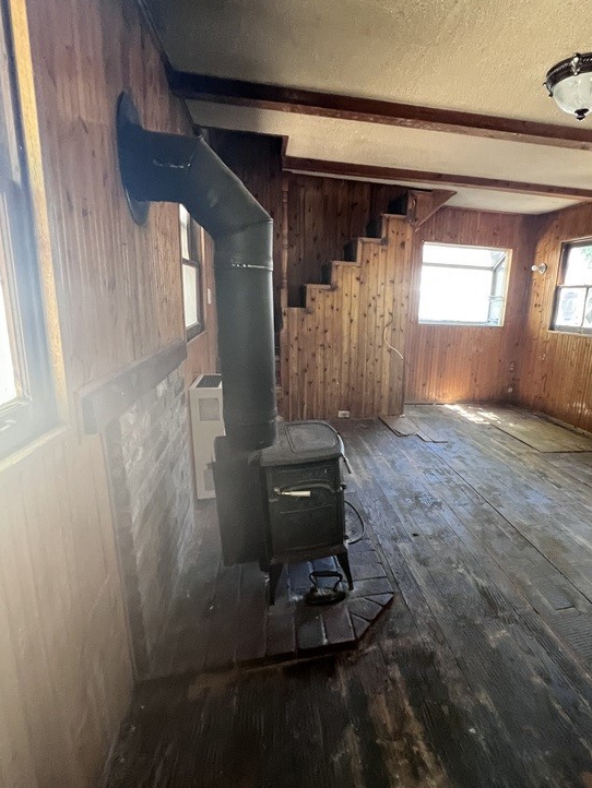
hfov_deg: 70.5
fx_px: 410
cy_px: 411
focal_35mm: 18
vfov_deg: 87.7
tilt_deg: -15.0
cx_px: 369
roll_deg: -3.0
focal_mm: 1.57
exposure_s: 1/60
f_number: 1.8
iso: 500
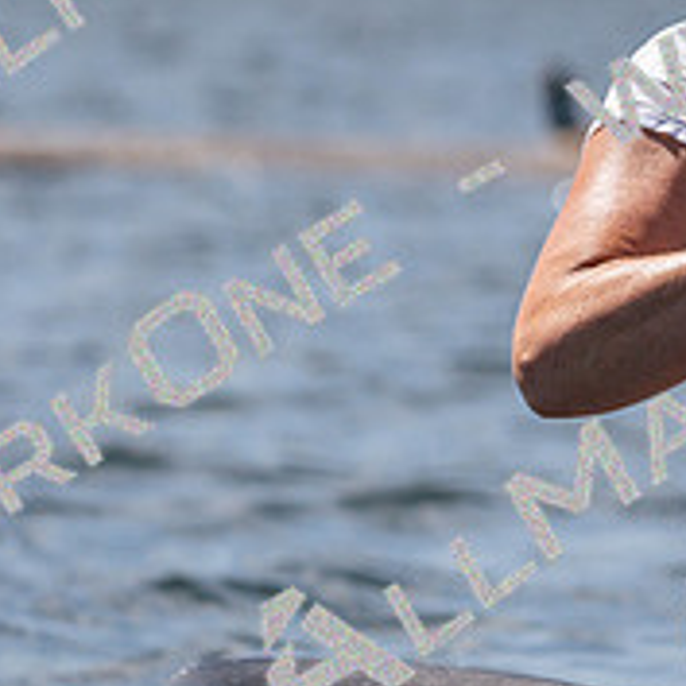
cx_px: 1046
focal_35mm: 726
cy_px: 157
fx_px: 16278
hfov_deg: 2.4
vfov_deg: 2.4
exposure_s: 1/2000
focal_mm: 261
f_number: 5.6
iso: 250
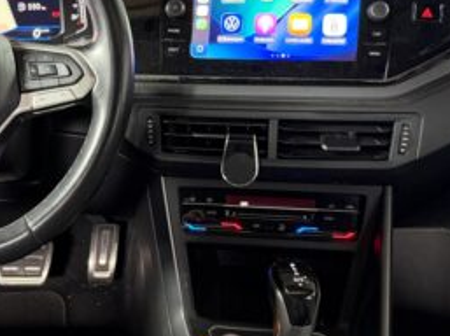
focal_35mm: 58
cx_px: 60
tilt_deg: -25.8
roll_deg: +1.5
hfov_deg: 31.9
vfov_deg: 25.2
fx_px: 753
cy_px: 171
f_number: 1.78
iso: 800
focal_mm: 6.76
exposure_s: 1/42
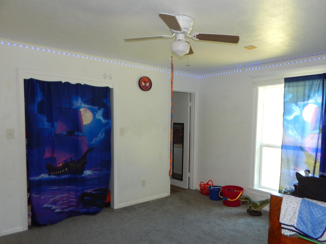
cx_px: 189
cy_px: 140
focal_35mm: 26
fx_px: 245
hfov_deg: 66.9
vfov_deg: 52.9
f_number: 3
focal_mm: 4
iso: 200
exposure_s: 1/30
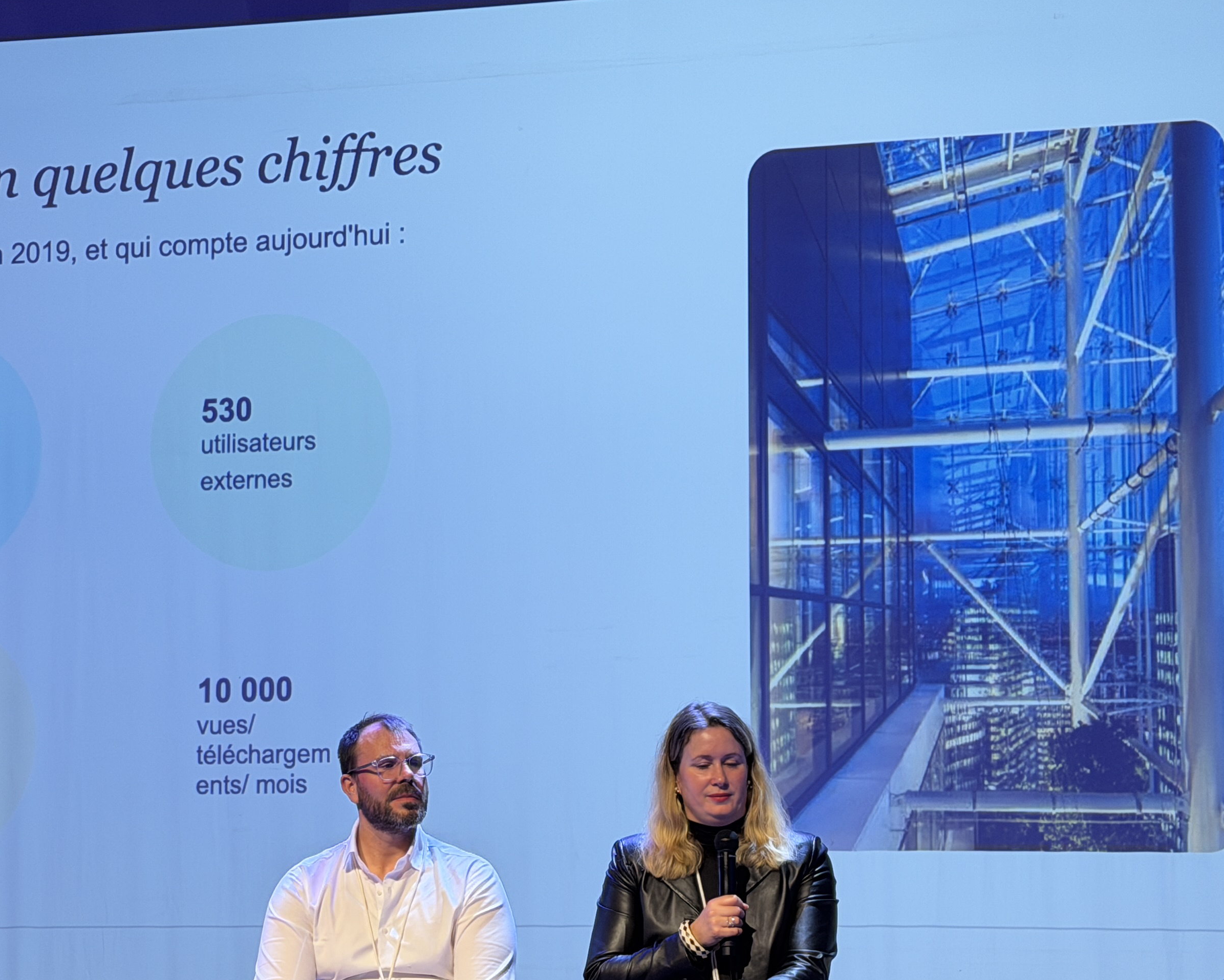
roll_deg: +0.1
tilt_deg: +3.1
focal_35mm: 79
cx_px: 441
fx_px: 2862
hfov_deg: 24.1
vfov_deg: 19.3
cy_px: 753
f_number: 1.78
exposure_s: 1/50
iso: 64
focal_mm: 6.76
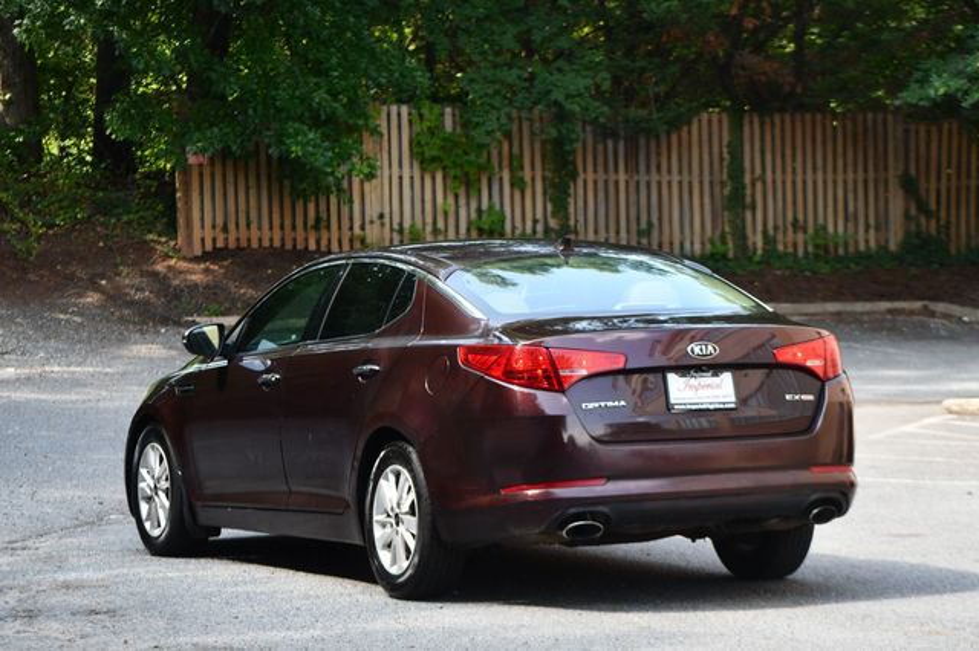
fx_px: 3506
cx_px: 490
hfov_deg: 15.9
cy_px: 326
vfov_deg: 10.6
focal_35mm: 129
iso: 360
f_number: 5.6
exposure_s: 1/250
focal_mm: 86
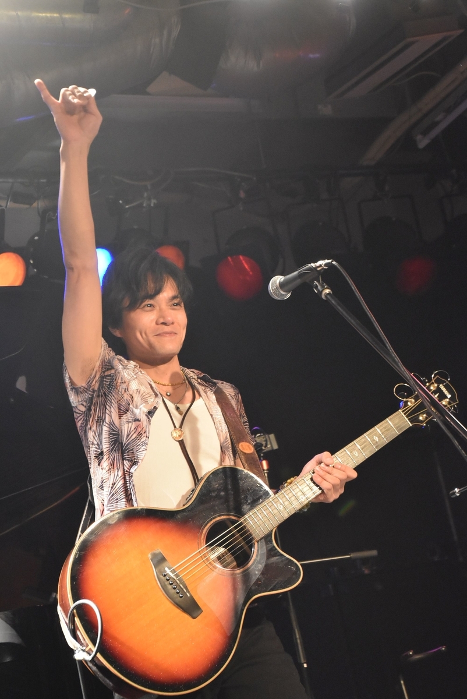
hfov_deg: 15.7
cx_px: 234
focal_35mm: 87
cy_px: 350
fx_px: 1690
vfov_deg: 23.4
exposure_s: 1/60
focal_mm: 58
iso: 4000
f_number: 5
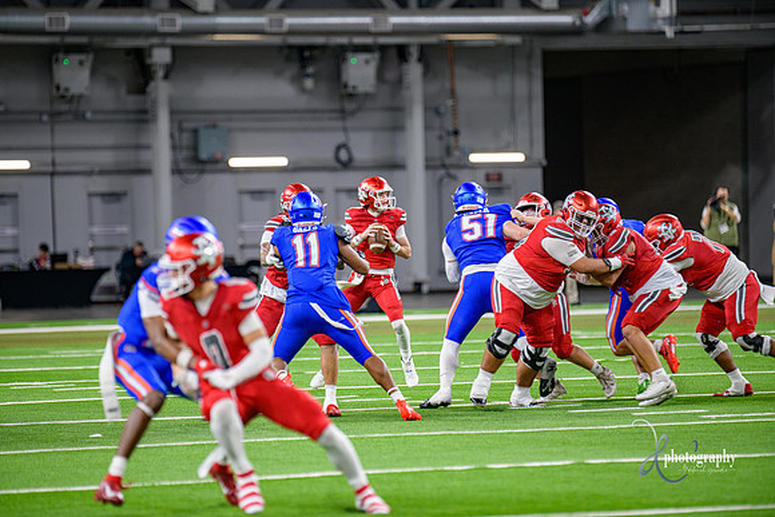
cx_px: 388
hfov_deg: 8.2
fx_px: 5383
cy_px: 258
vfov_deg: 5.5
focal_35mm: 250
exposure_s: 1/400
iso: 1000
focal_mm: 250
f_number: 2.8
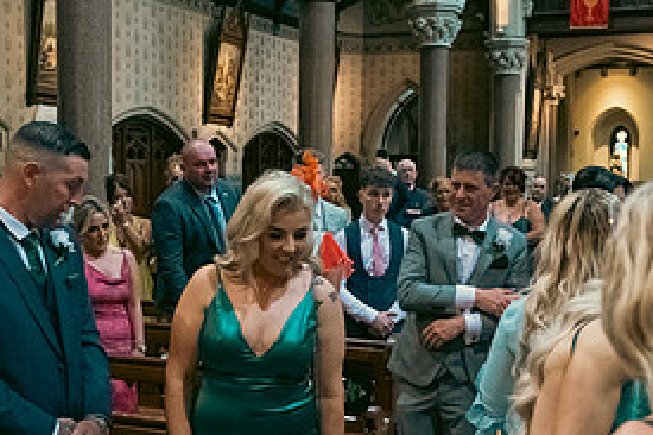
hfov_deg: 35.1
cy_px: 289
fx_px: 1033
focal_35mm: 57
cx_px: 318
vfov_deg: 23.6
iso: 1600
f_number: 3.5
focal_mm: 27
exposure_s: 1/160
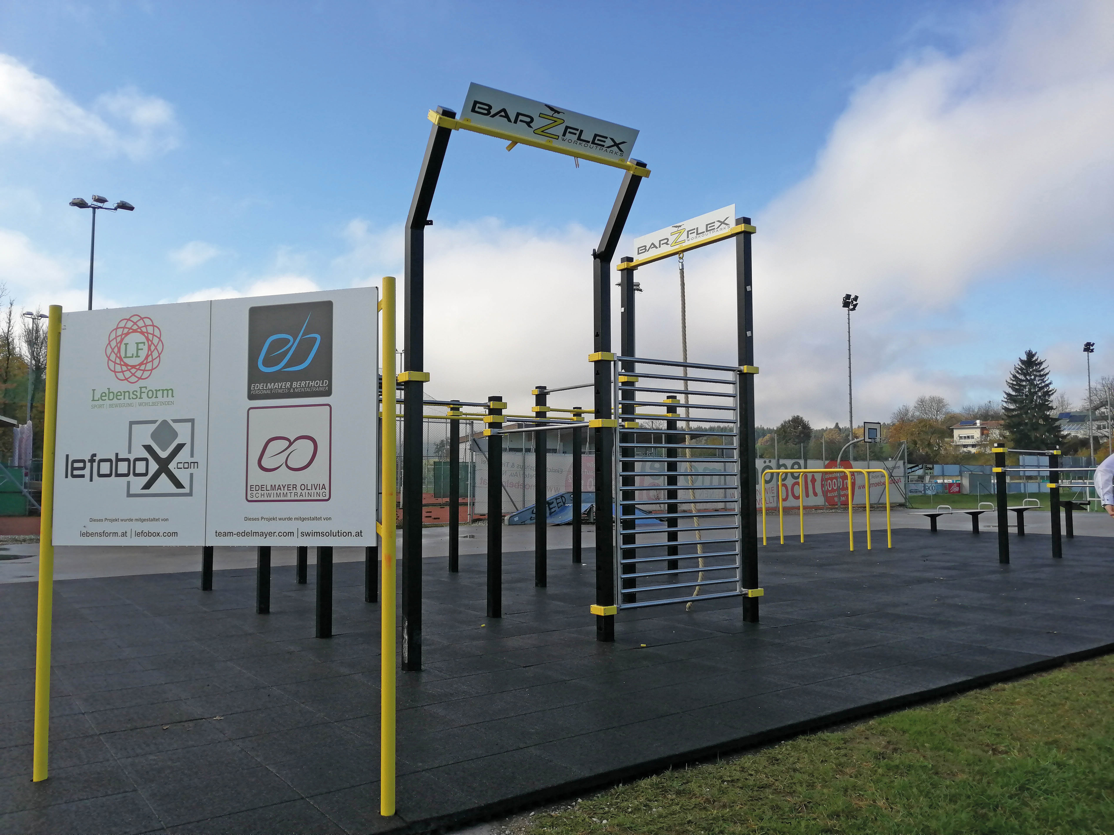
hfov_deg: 65.3
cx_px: 557
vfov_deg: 51.4
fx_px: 869
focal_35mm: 27
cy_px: 418
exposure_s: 1/1305
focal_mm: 3.96
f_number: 1.8
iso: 50
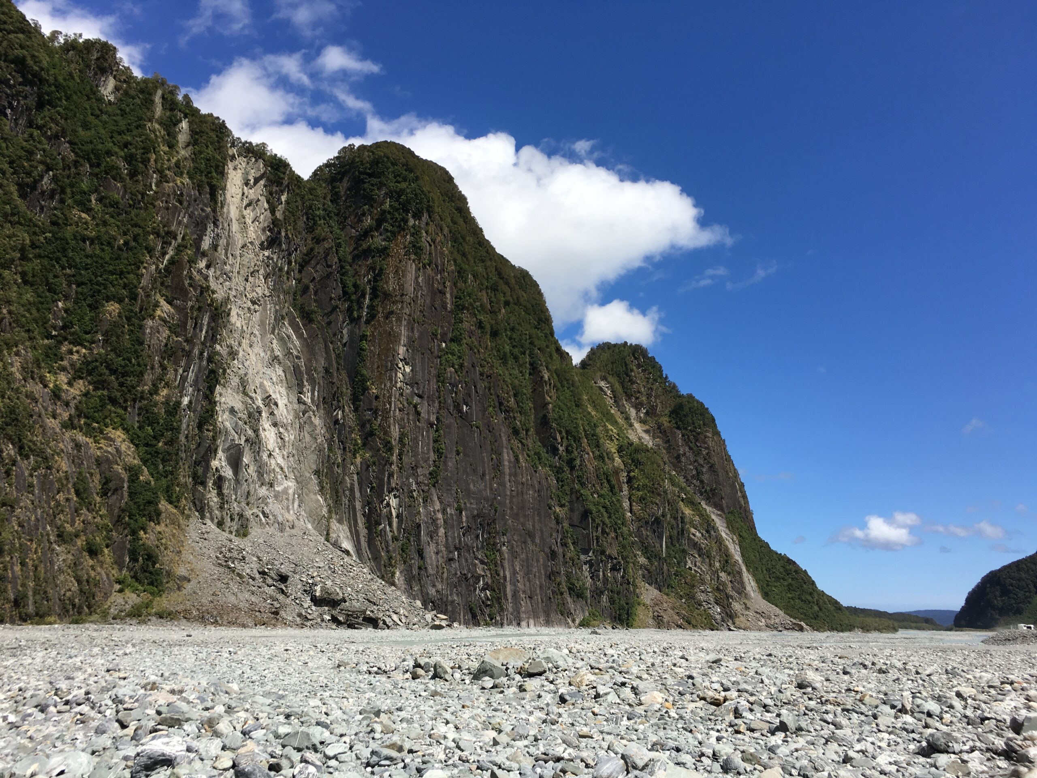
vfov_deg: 48.2
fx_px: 869
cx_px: 518
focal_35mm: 29
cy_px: 389
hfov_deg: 61.7
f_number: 2.2
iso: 25
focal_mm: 4.15
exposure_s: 1/1923
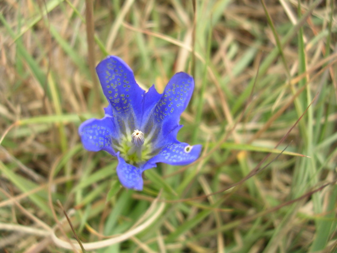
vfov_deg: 37.7
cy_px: 126
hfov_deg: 49.0
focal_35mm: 38
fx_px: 370
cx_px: 168
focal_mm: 5.8
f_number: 2.8
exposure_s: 1/125
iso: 50
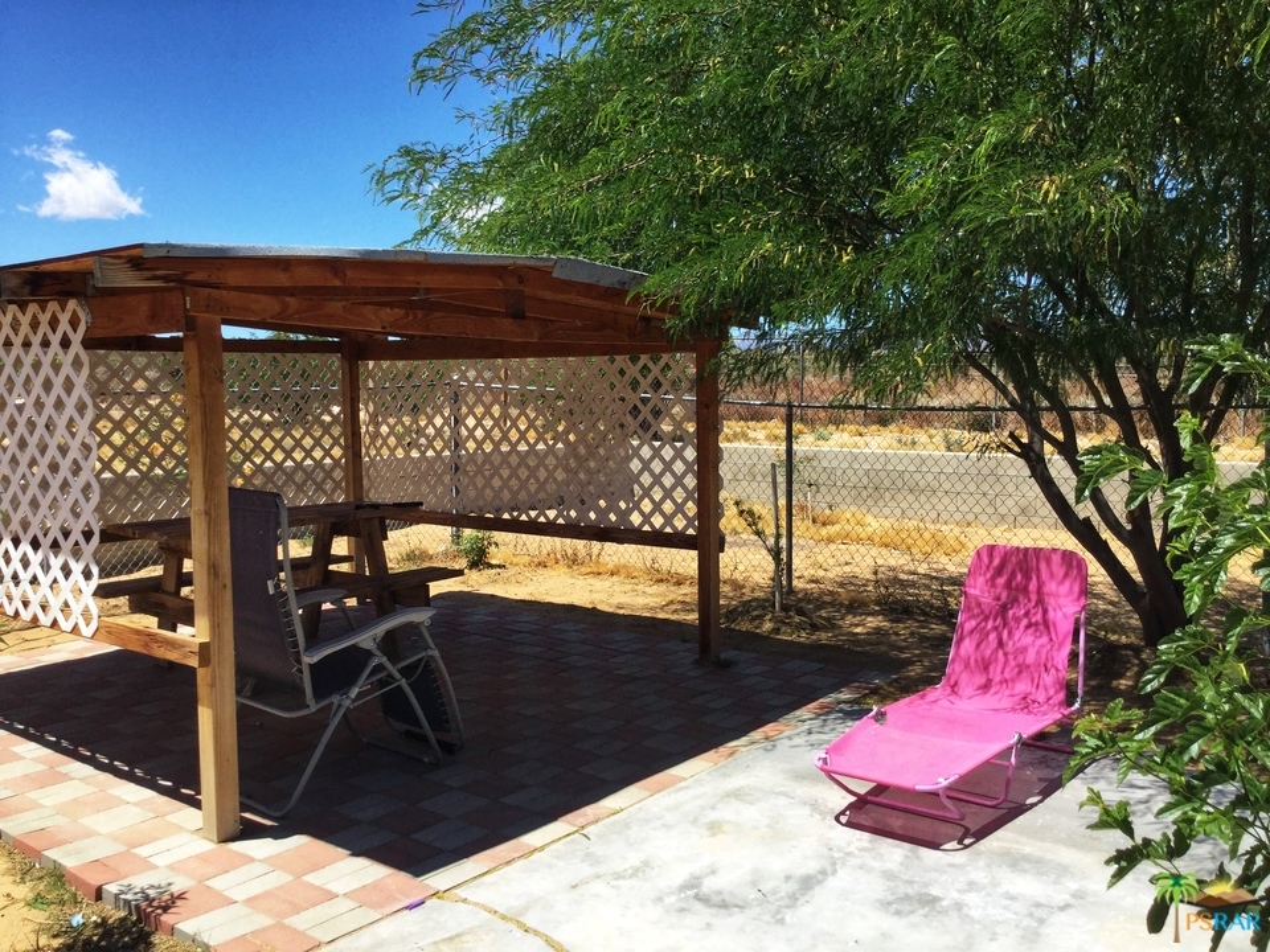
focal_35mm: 31
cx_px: 635
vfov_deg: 45.4
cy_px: 476
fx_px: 1137
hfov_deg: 58.4
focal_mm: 3.3
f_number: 2.4
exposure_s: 1/1294
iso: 25
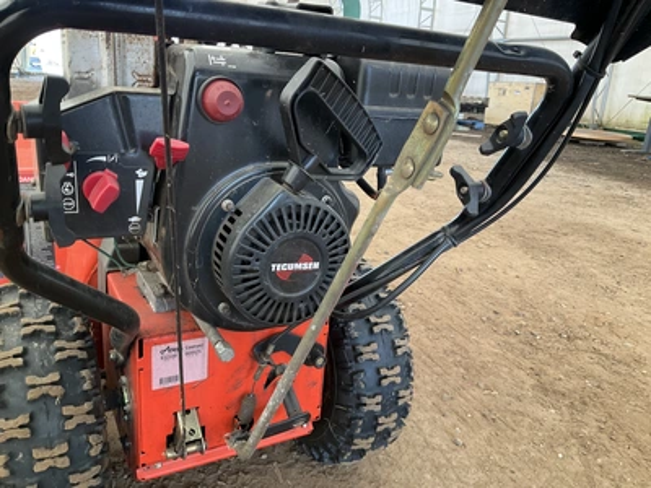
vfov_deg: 48.2
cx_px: 326
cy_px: 244
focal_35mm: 29
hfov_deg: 61.7
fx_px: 545
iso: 64
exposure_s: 1/75
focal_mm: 3
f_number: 1.8
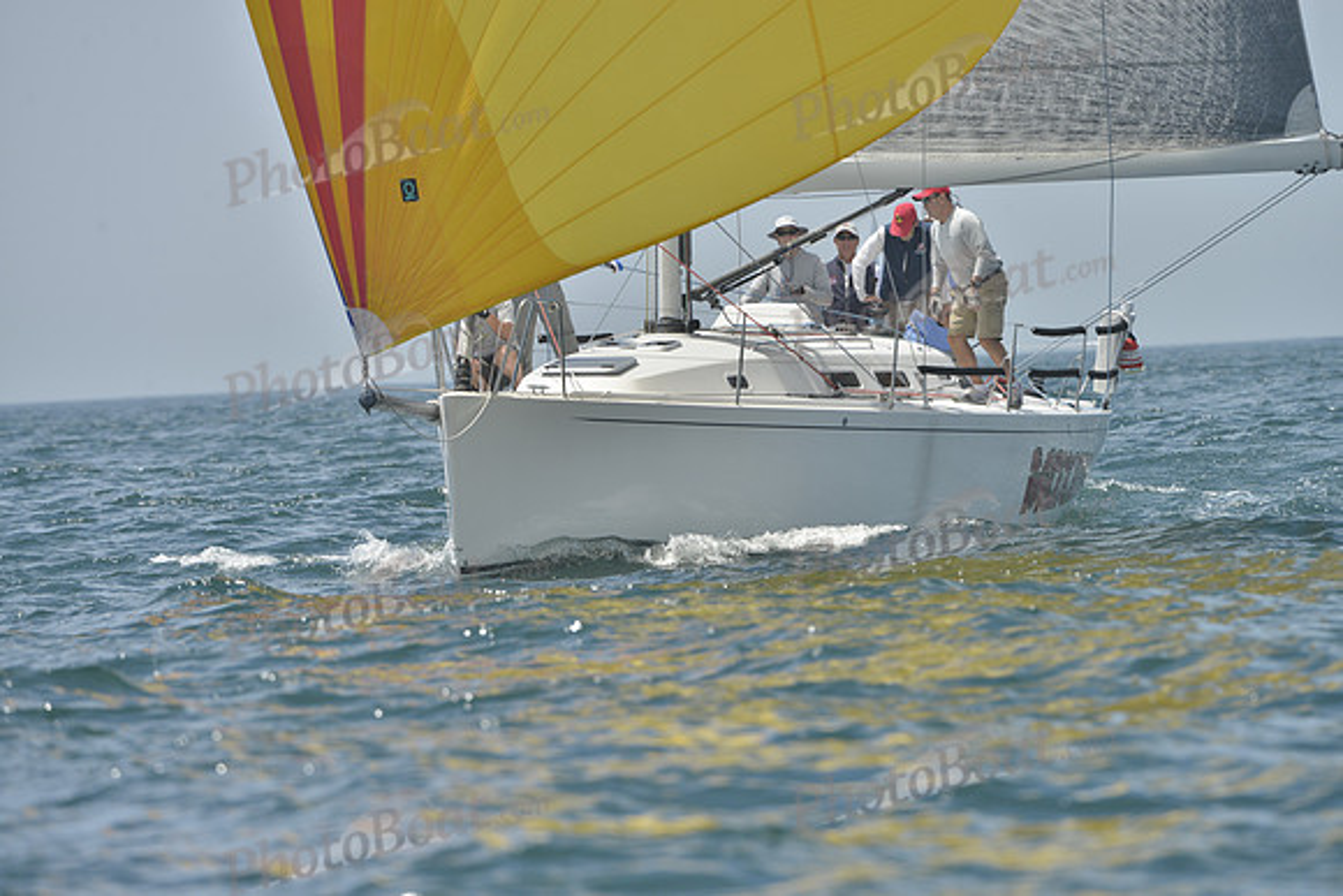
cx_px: 672
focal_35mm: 300
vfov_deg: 4.6
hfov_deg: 6.9
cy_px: 448
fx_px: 11194
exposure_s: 1/800
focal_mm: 300
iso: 280
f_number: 9
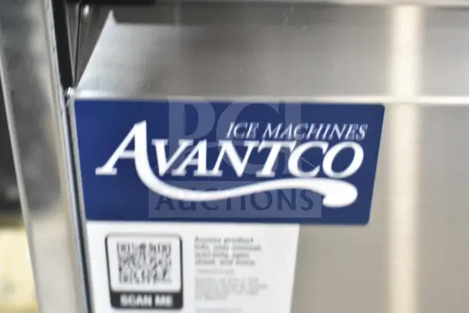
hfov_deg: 33.4
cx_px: 234
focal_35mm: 60
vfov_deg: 22.6
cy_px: 156
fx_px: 782
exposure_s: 1/80
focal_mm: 40
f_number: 5
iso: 6400
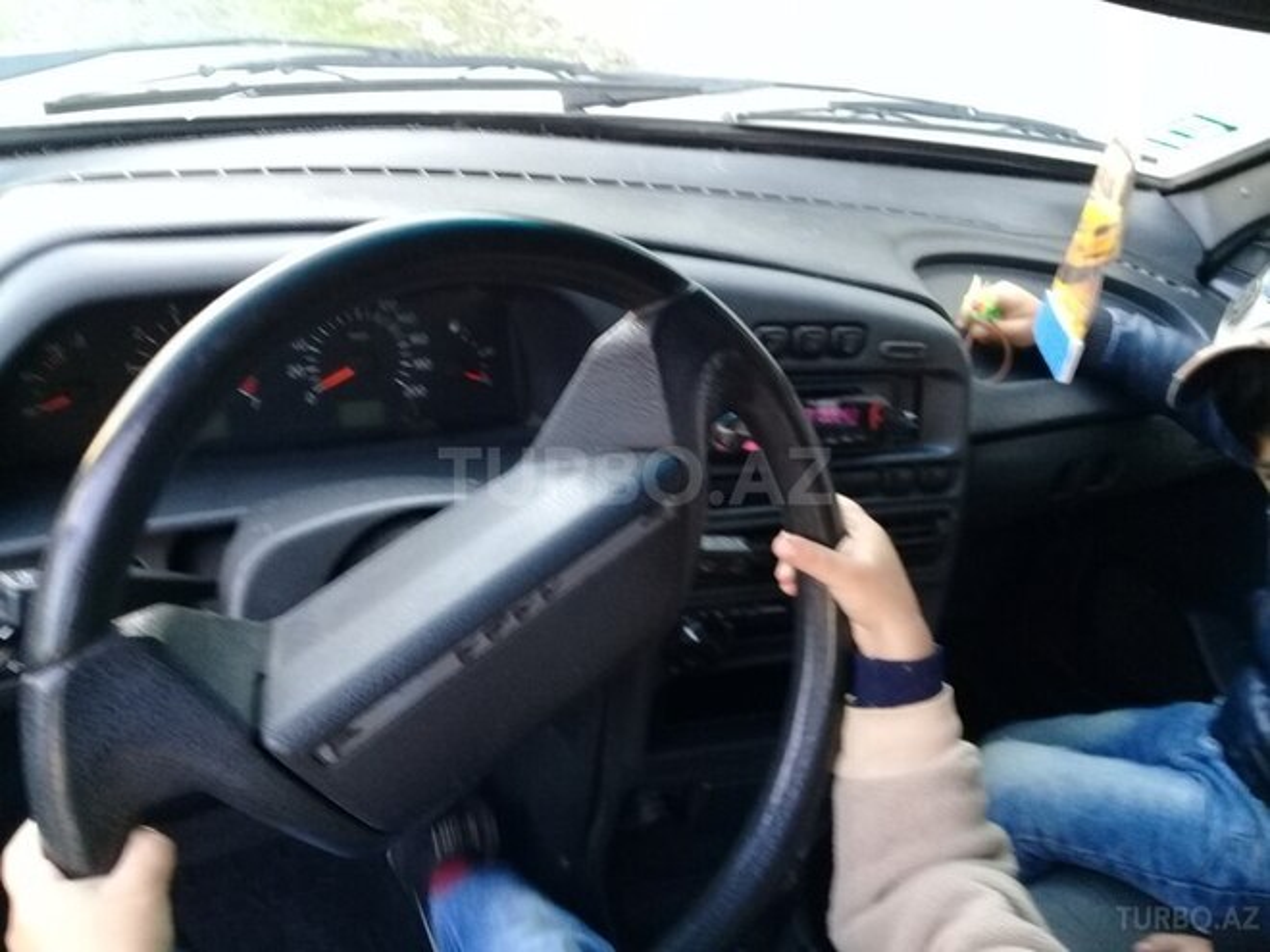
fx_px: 1137
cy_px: 476
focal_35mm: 31
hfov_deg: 58.4
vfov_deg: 45.4
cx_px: 635
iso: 160
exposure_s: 1/33
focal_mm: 3.3
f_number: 2.2
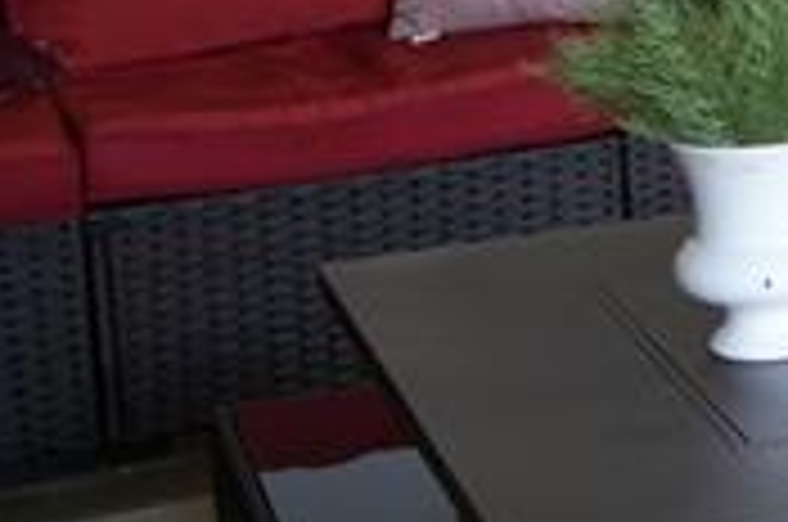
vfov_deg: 8.2
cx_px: 2112
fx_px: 3583
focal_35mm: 164
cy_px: -153
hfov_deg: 10.2
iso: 640
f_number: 4
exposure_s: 1/160
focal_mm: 28
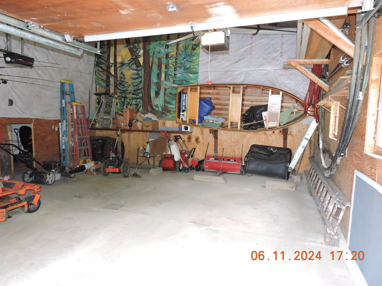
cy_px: 143
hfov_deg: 71.6
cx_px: 191
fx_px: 265
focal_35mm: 24
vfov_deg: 56.8
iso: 360
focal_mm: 4.3
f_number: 3.3
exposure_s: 1/30
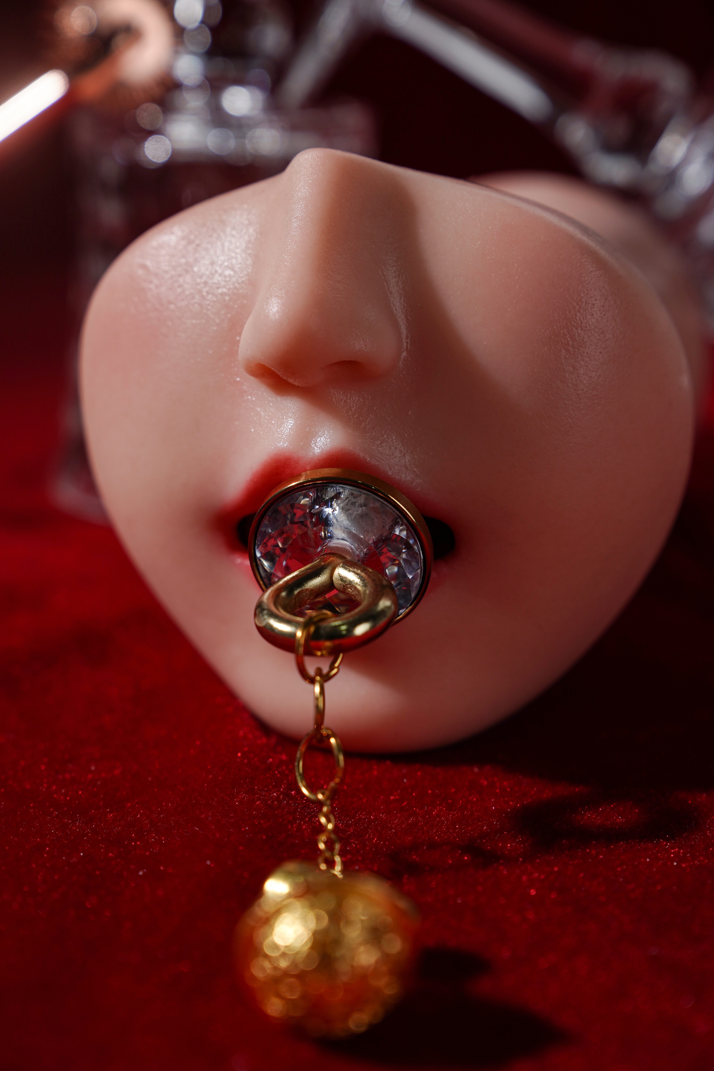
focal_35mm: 70
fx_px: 2082
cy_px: 536
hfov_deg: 19.5
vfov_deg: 28.8
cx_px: 357
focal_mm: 70
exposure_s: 1/125
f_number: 5.6
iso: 125
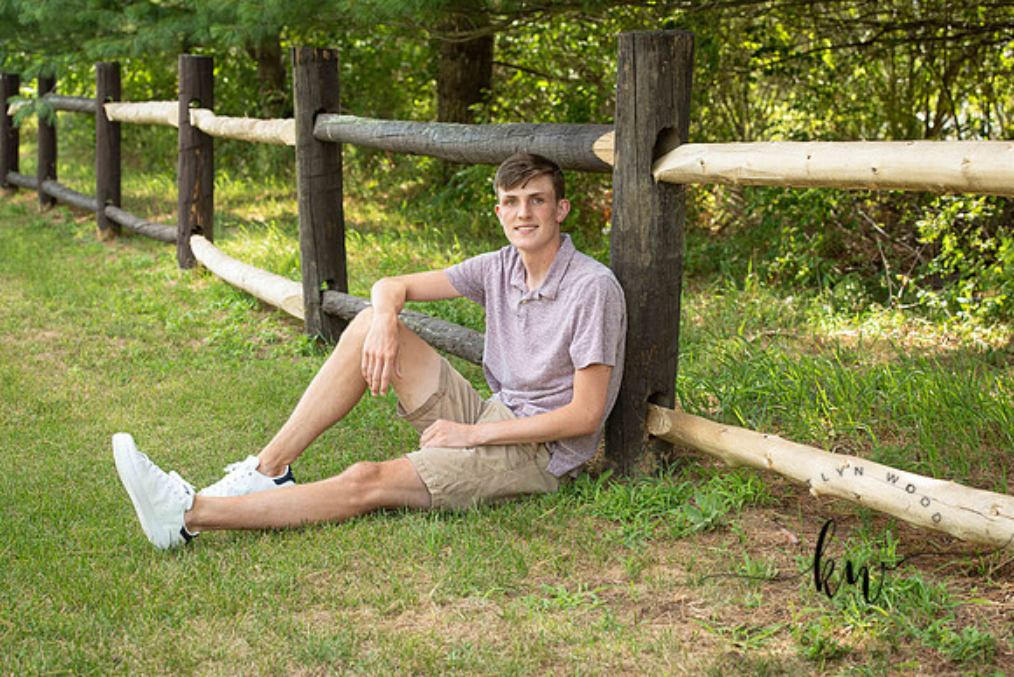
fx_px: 1972
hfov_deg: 28.8
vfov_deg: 19.5
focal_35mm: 70
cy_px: 338
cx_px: 507
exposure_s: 1/200
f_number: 5.6
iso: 400
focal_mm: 70
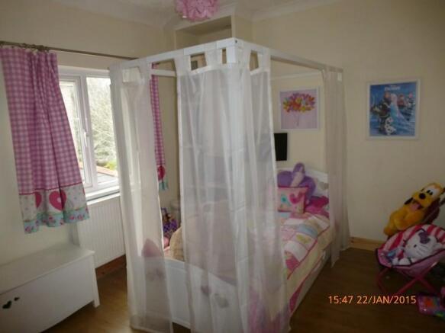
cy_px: 166
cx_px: 222
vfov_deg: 56.8
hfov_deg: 71.6
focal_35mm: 24
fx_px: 308
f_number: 3.3
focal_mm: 4.3
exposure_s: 1/60
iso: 400
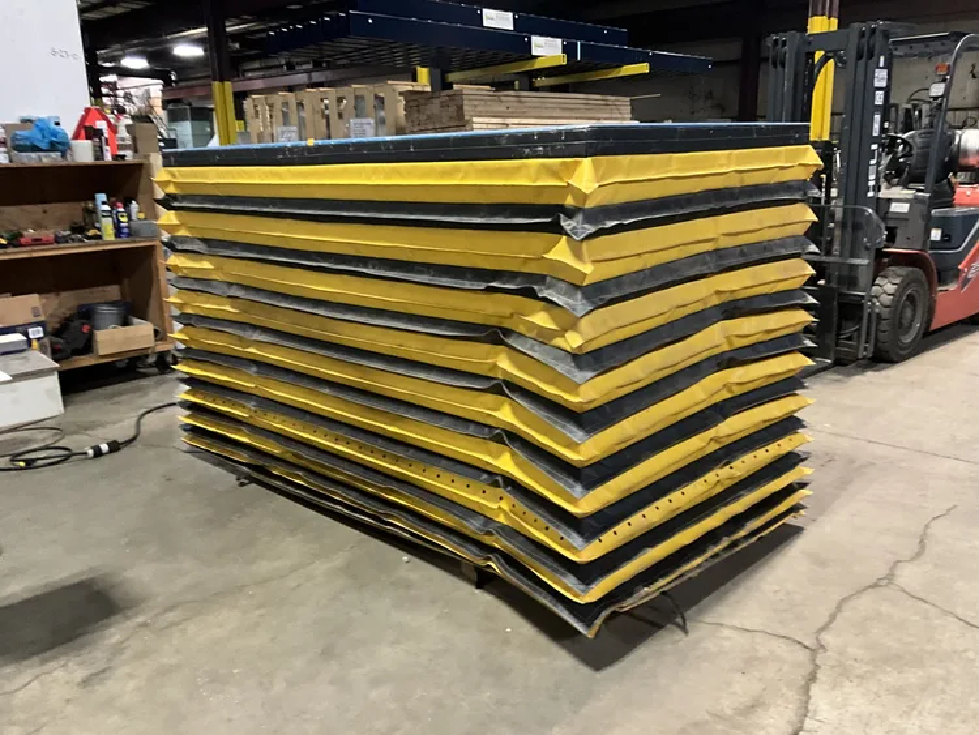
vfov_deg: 48.3
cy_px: 368
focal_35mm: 29
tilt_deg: -12.6
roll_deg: +0.8
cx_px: 490
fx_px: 820
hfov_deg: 61.6
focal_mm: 3
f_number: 1.8
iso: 320
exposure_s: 1/40
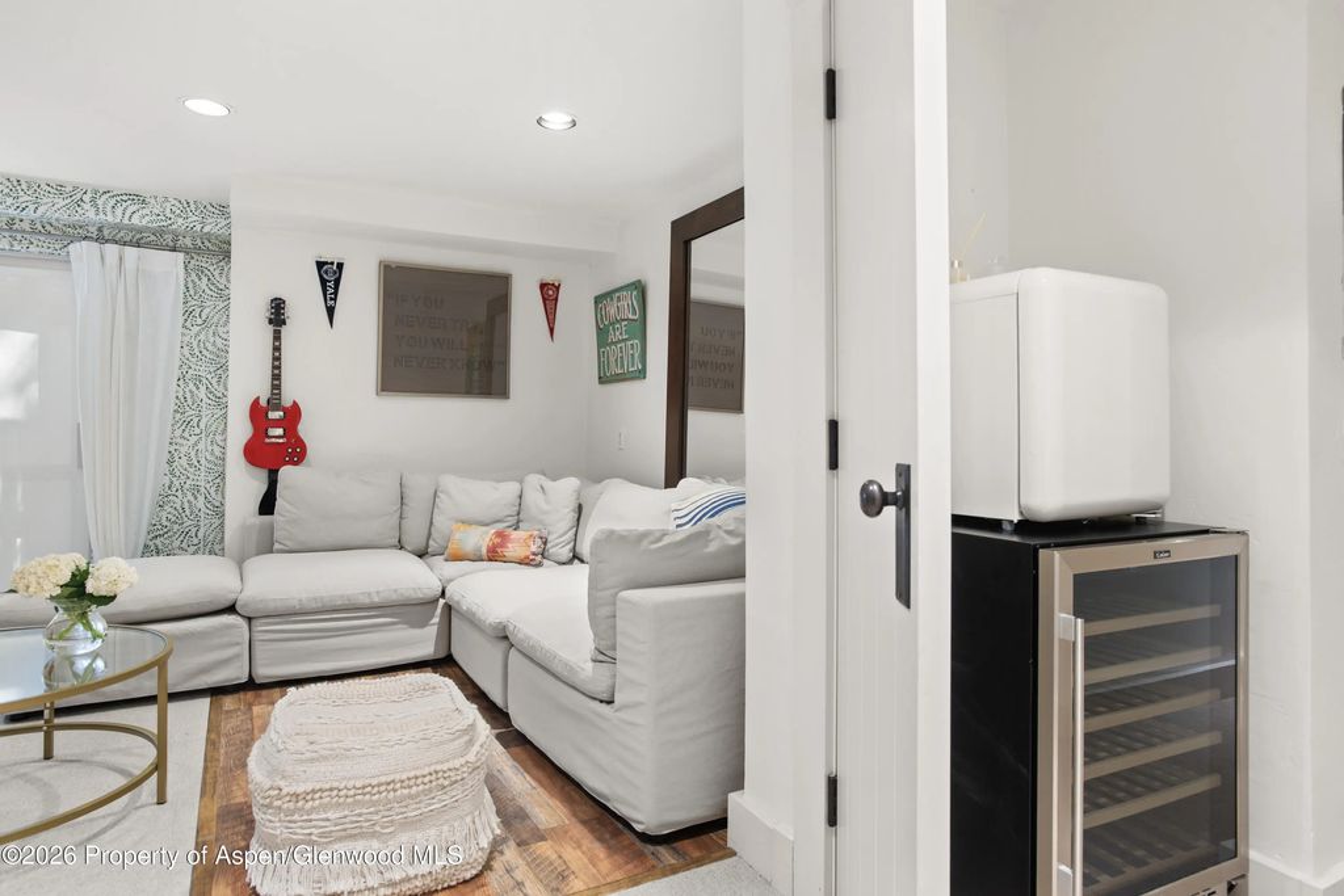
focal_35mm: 20
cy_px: 448
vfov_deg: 61.9
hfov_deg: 84.0
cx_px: 672
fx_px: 747
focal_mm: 20
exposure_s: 1.3
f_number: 7.1
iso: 400
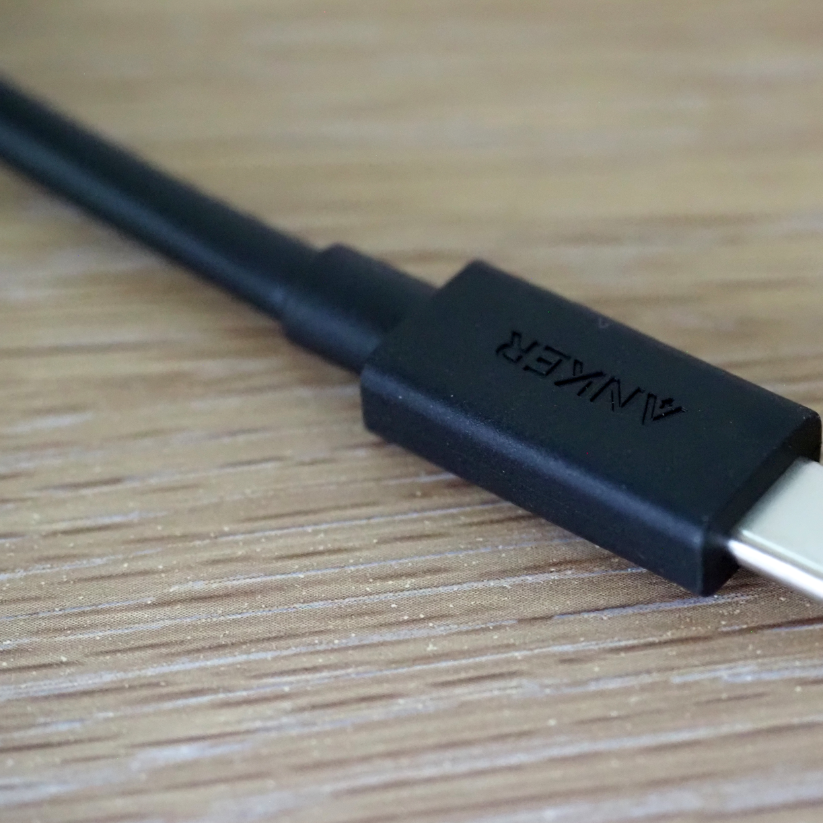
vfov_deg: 15.7
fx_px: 2986
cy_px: 382
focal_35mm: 111
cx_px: 586
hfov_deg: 15.6
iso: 6400
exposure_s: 1/60
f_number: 4
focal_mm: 40
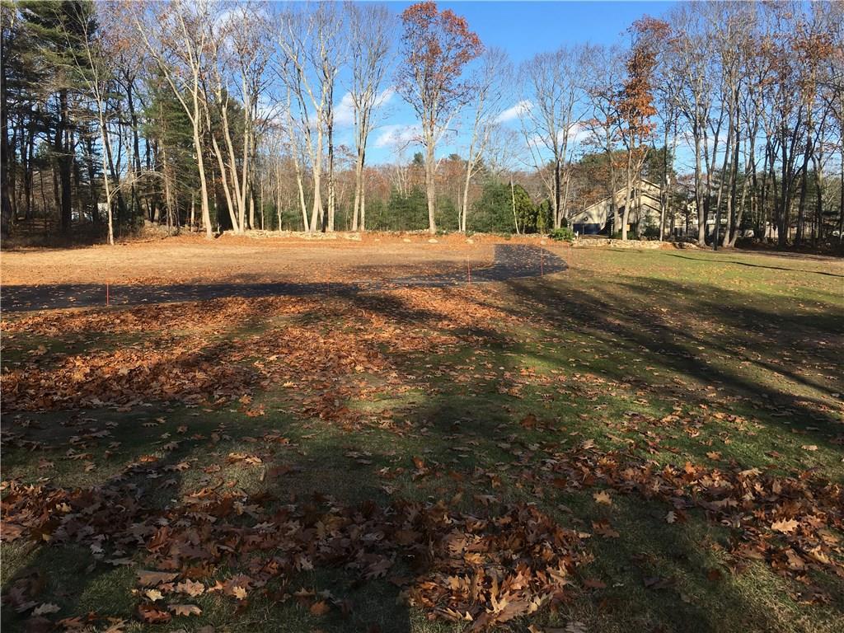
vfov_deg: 48.2
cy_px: 316
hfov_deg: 61.7
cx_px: 422
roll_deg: +0.2
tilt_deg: -6.7
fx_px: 707
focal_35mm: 29
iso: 25
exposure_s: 1/950
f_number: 2.2
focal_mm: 4.15
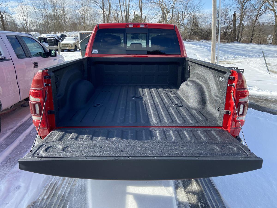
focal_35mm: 26
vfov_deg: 53.1
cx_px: 138
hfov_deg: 67.3
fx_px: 208
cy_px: 104
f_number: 1.8
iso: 32
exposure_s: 1/1218
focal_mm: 4.25
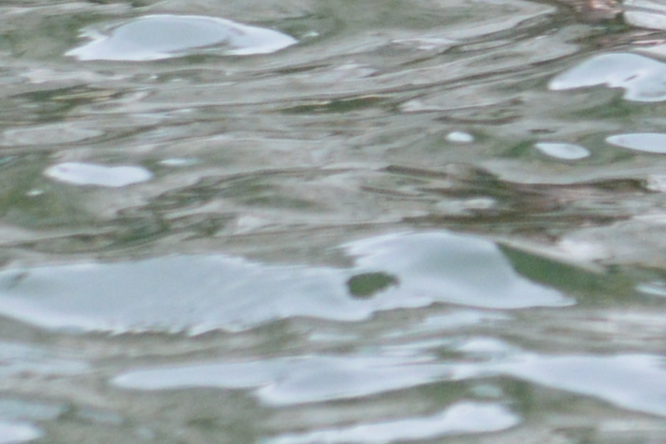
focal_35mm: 1417
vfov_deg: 1.0
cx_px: 659
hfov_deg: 1.5
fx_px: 26207
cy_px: -171
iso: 800
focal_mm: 150
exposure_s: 1/500
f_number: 4.8
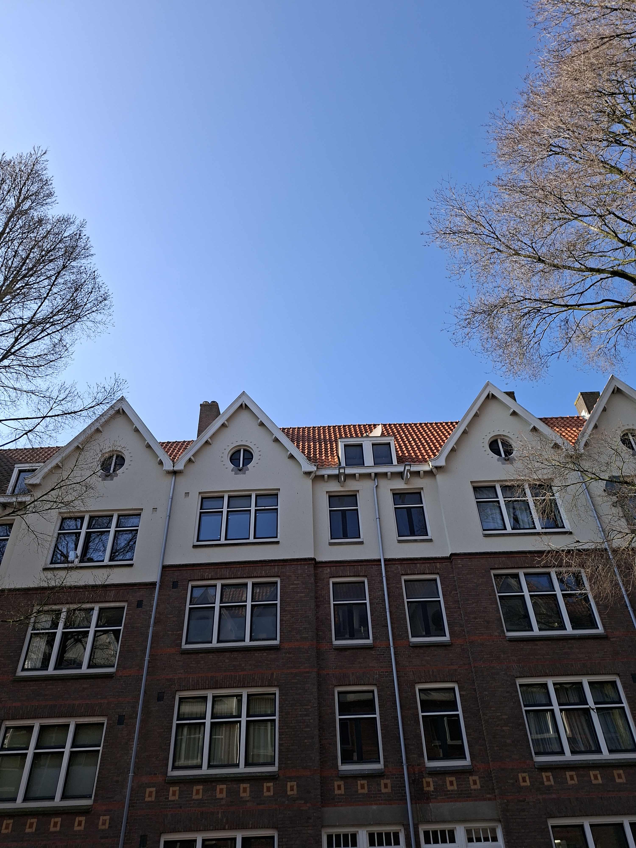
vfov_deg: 73.9
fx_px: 563
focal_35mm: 23
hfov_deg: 58.9
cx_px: 318
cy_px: 424
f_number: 1.8
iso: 50
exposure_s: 1/1236
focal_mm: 5.54
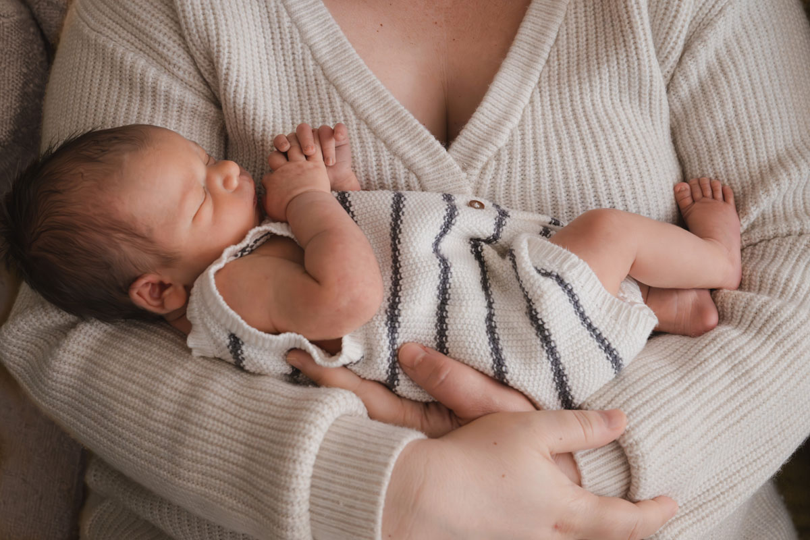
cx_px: 405
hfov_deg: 46.4
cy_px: 270
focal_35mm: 42
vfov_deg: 31.9
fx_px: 945
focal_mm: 42
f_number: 7.1
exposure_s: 1/125
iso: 3200
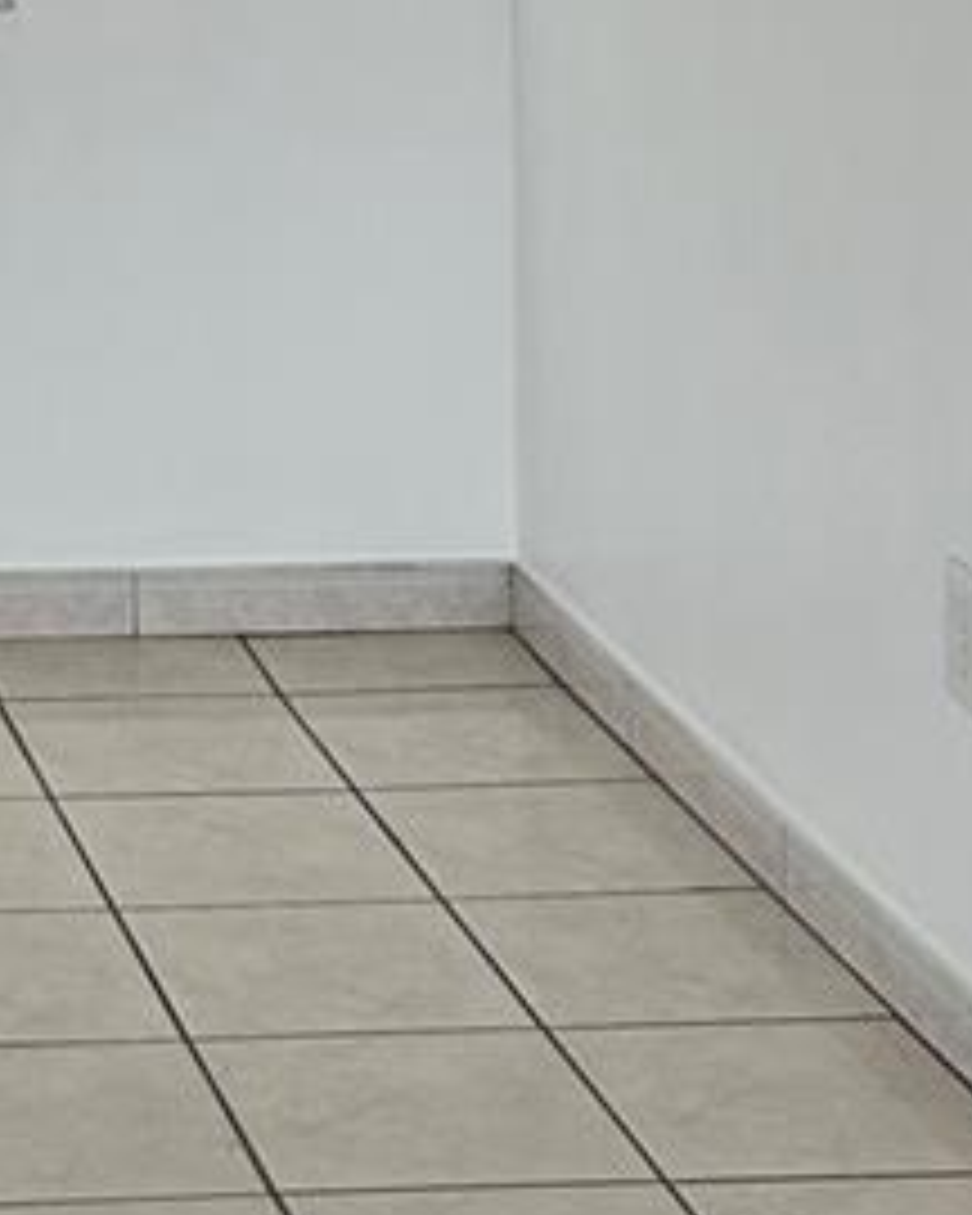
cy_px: -410
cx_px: -644
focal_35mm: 113
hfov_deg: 12.7
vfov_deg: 16.0
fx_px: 4063
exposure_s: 1/121
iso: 100
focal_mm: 5.7
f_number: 1.5
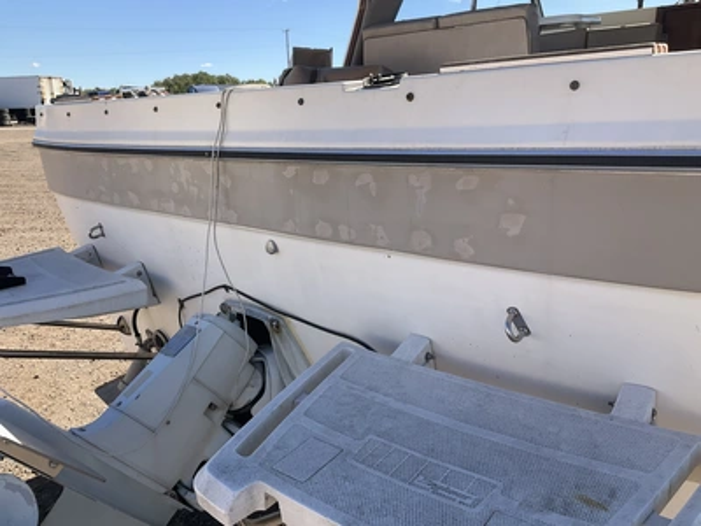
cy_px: 263
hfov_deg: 61.7
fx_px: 587
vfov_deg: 48.2
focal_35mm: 29
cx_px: 350
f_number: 1.8
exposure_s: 1/1279
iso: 25
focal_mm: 3
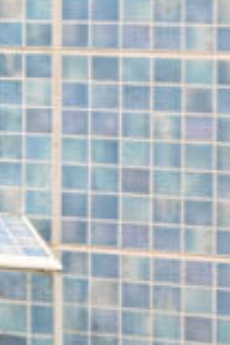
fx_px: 882
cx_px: -469
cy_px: -36
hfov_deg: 10.4
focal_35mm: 92
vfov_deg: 21.0
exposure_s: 1/15
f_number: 5.6
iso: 400
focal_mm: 14
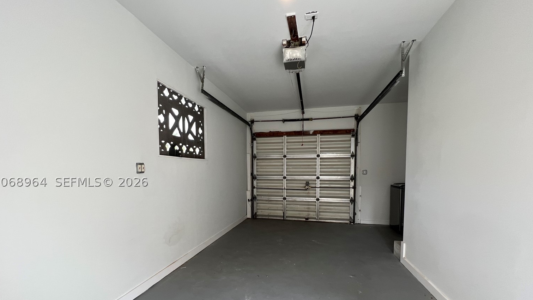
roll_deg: +0.1
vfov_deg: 69.7
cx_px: 256
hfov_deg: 102.9
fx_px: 212
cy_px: 182
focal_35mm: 15
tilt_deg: -3.4
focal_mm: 1.57
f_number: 1.8
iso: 125
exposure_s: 1/120
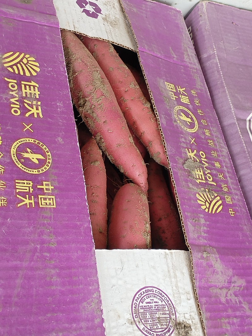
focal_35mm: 52
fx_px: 505
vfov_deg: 36.8
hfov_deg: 28.0
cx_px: 126
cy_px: 168
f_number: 1.8
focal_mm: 4.25
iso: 136
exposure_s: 1/50
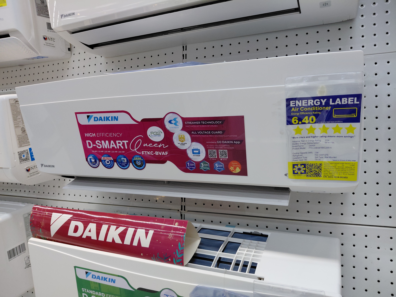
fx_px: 286
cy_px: 148
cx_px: 198
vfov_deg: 54.9
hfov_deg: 69.4
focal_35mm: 25
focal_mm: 4.69
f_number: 1.8
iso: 125
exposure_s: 1/100
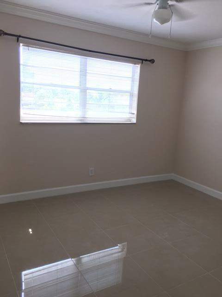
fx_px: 248
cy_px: 148
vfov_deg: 61.7
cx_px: 111
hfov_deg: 48.2
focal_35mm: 29
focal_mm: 4.15
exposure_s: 1/60
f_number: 2.2
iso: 32
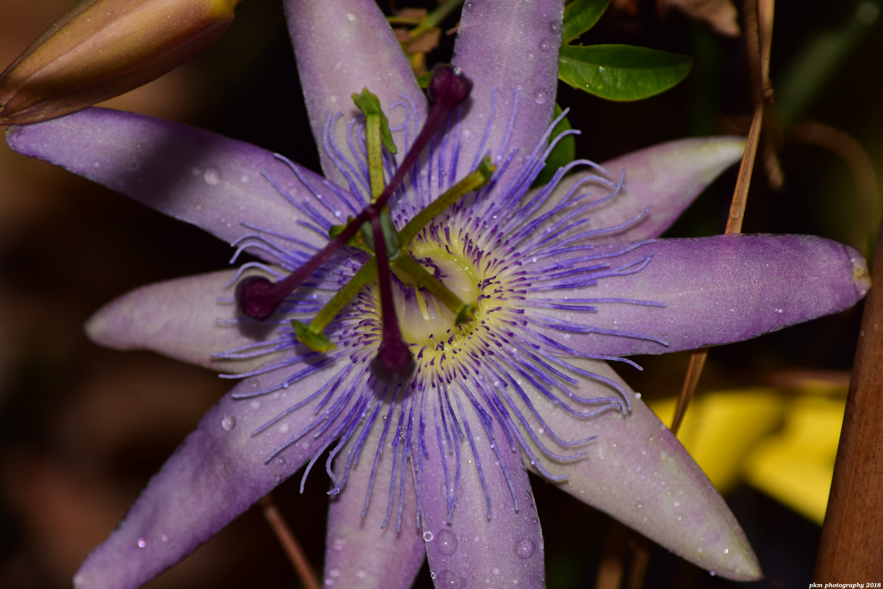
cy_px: 294
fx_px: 11036
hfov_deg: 4.6
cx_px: 442
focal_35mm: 450
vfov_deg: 3.1
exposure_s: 1/200
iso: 100
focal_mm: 300
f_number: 11
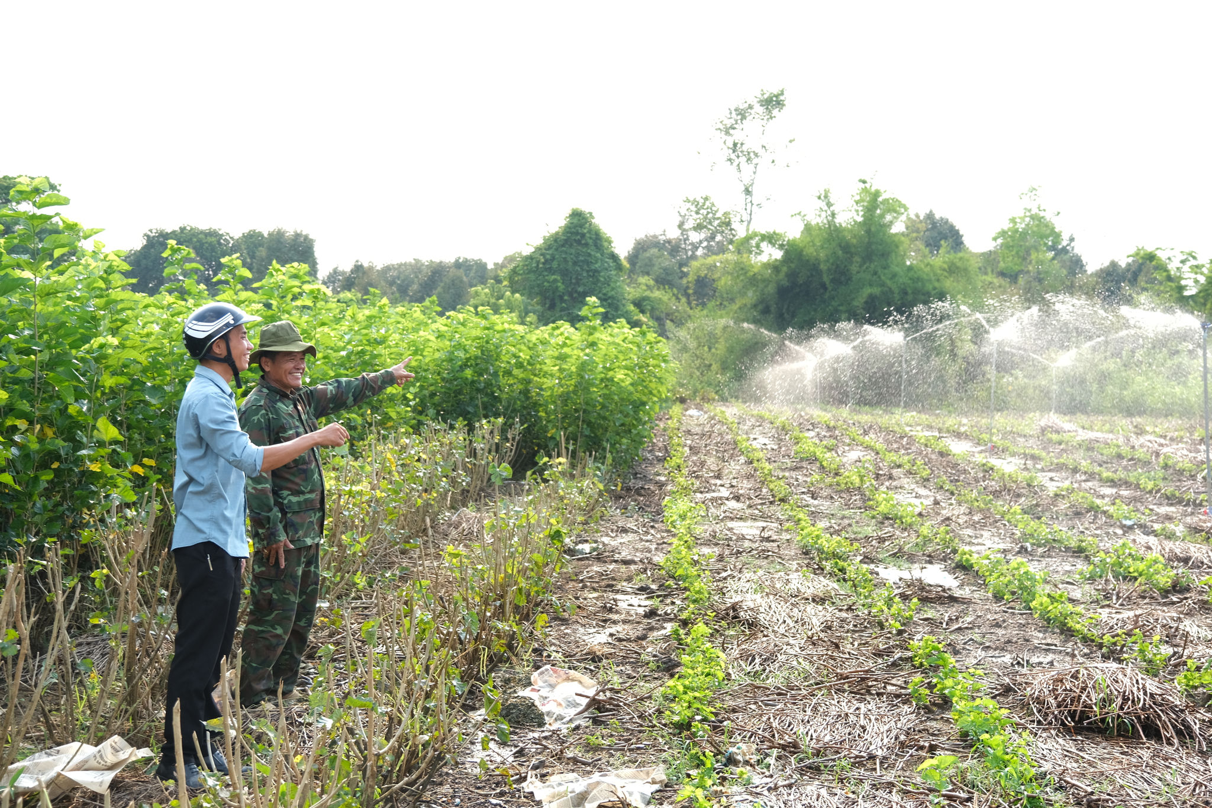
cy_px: 404
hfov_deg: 44.5
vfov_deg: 30.5
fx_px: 1481
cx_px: 606
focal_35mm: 44
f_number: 4
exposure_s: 1/180
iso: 125
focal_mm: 29.2
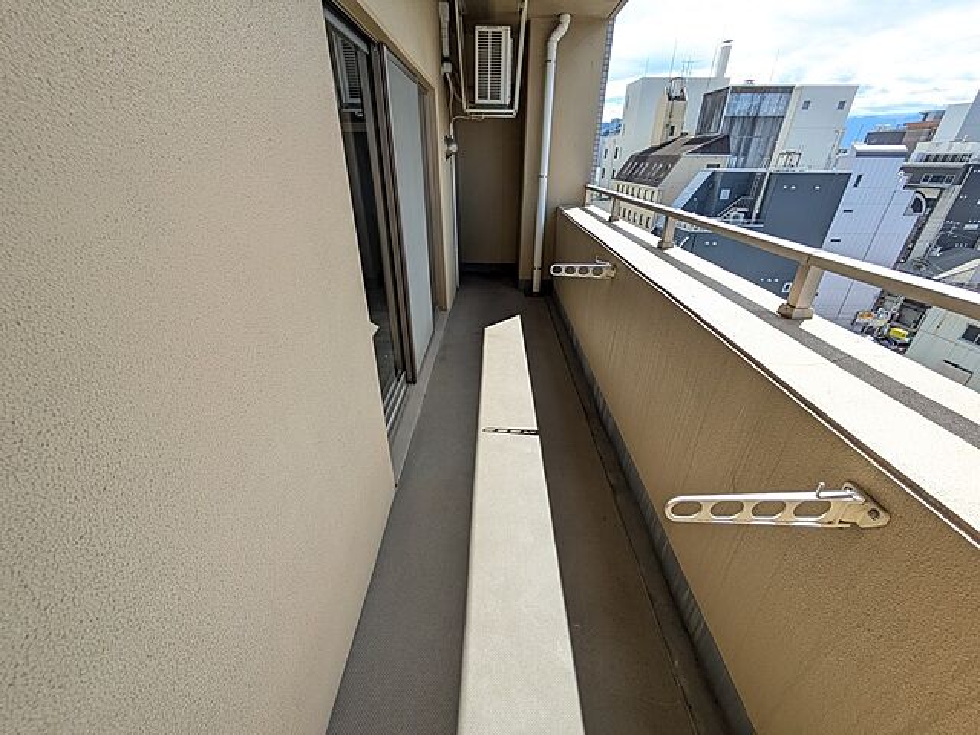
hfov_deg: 102.1
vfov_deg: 85.7
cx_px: 490
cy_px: 368
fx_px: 396
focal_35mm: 14
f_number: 2.2
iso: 49
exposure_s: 1/758
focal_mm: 1.83
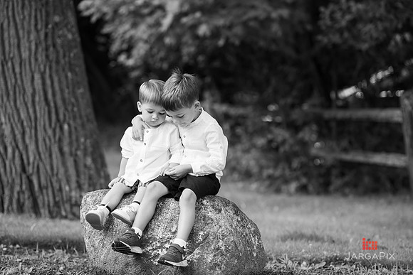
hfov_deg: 12.8
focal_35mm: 160
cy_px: 138
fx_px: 1836
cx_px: 206
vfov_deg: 8.6
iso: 200
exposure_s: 1/800
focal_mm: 160
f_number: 4
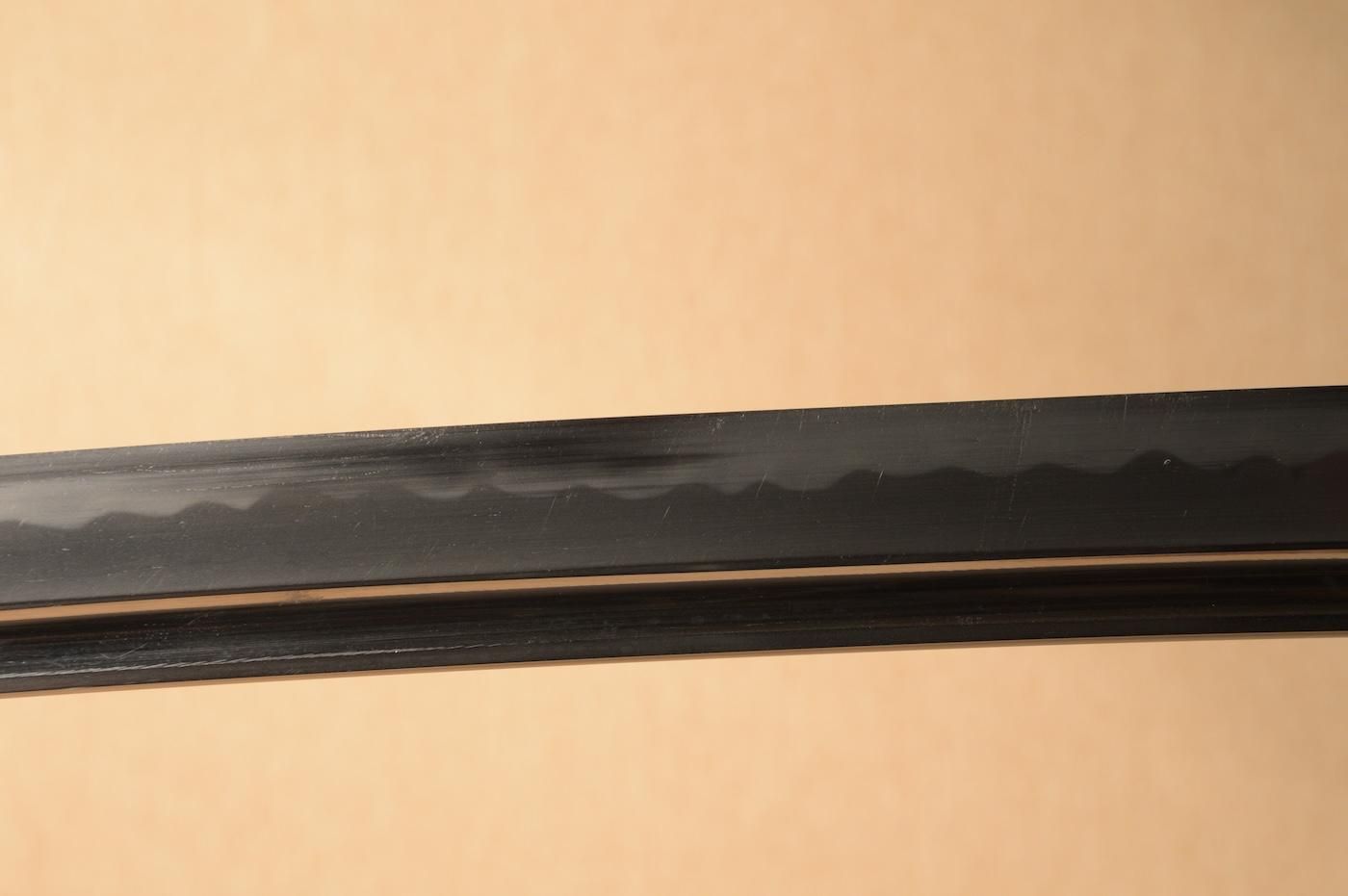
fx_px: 4490
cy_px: 448
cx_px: 674
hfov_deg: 17.1
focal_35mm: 120
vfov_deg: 11.4
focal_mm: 80
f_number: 11
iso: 400
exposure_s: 1/2
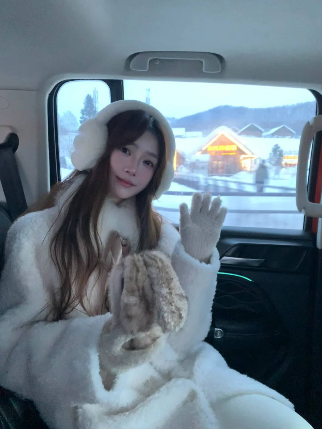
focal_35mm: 26
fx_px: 322
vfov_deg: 67.3
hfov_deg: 53.1
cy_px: 214
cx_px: 161
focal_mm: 4.25
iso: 800
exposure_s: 1/30
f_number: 1.8
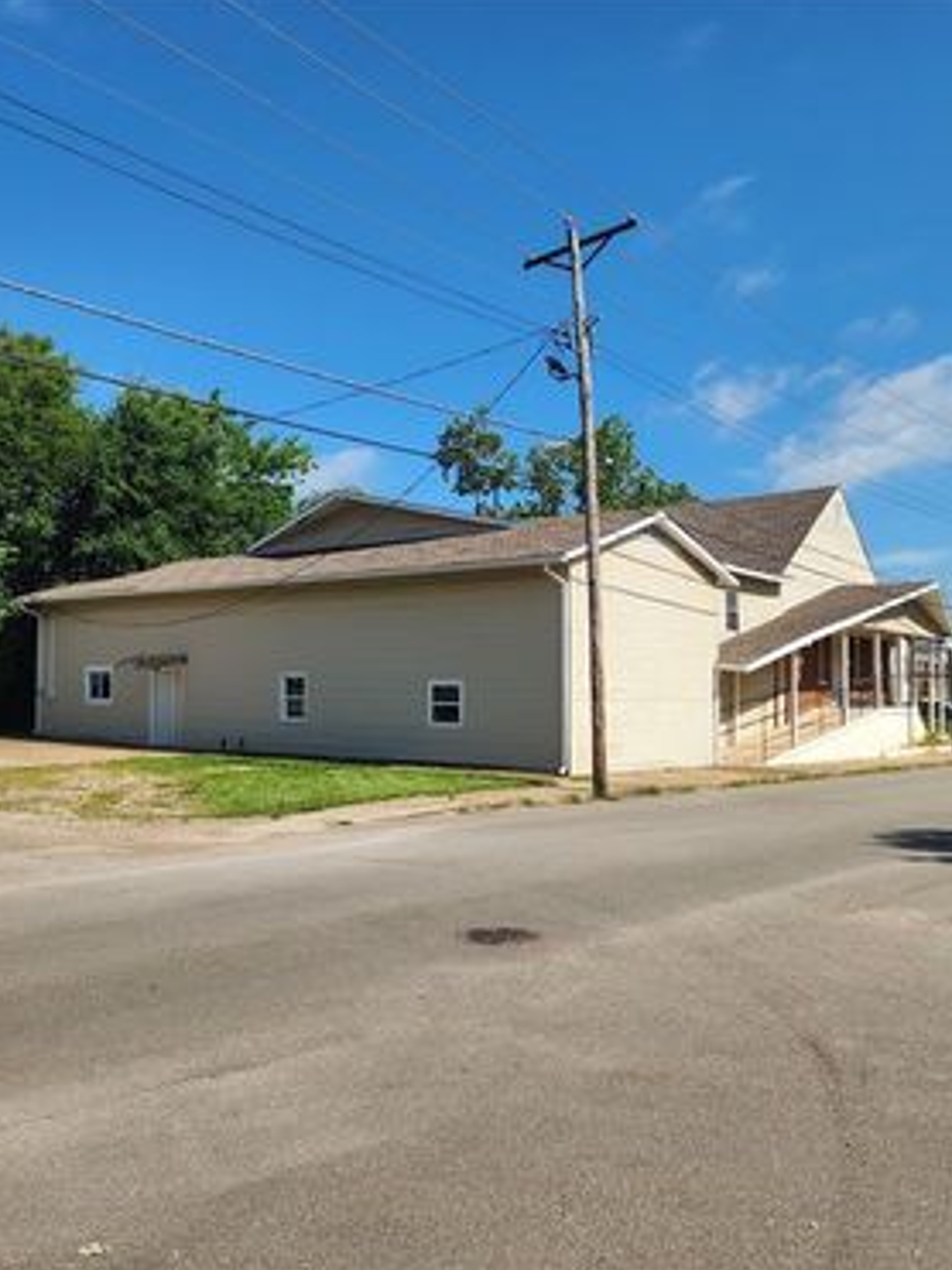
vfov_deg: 58.4
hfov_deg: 45.4
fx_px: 1137
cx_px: 497
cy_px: 632
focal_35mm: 31
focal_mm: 6.4
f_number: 1.8
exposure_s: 1/1013
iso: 12
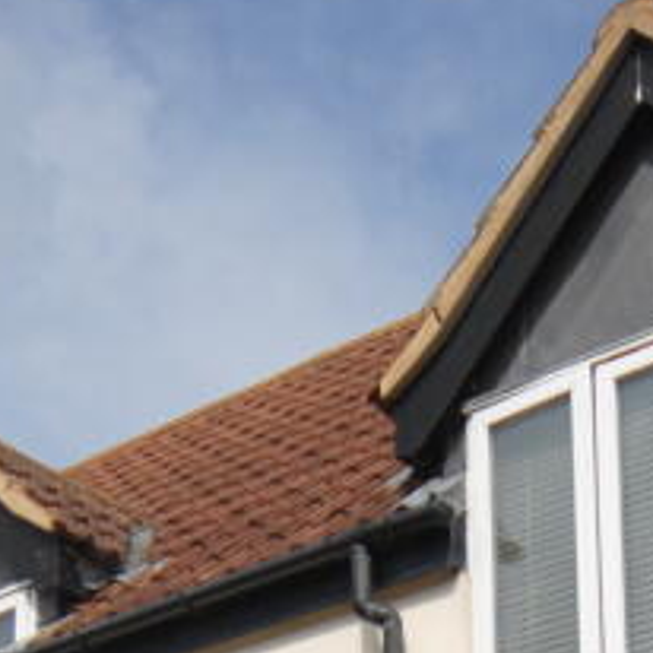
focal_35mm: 76
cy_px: 1064
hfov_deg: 22.7
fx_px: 1622
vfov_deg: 19.0
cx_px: 422
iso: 100
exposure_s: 1/1000
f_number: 4.5
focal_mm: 12
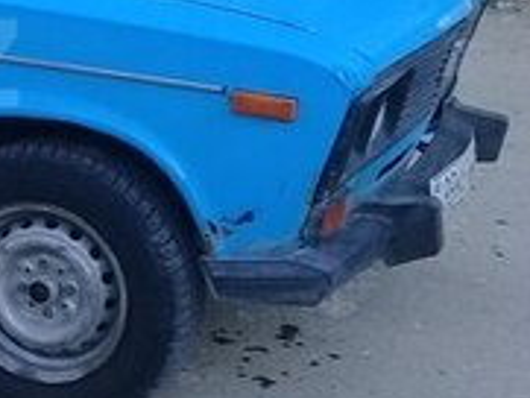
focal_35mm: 113
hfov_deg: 15.9
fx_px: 1731
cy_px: 63
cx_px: -281
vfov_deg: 13.0
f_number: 2.2
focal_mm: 3.3
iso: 50
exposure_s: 1/198
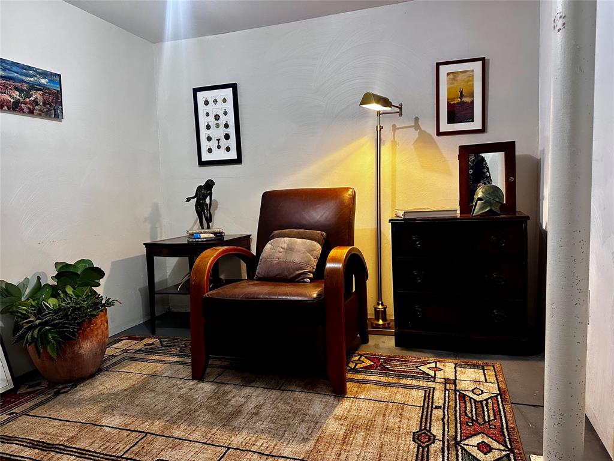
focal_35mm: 24
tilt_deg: -5.0
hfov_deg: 71.6
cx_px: 307
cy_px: 230
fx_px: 426
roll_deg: +1.5
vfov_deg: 56.8
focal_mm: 6.86
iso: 500
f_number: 1.78
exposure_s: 1/60
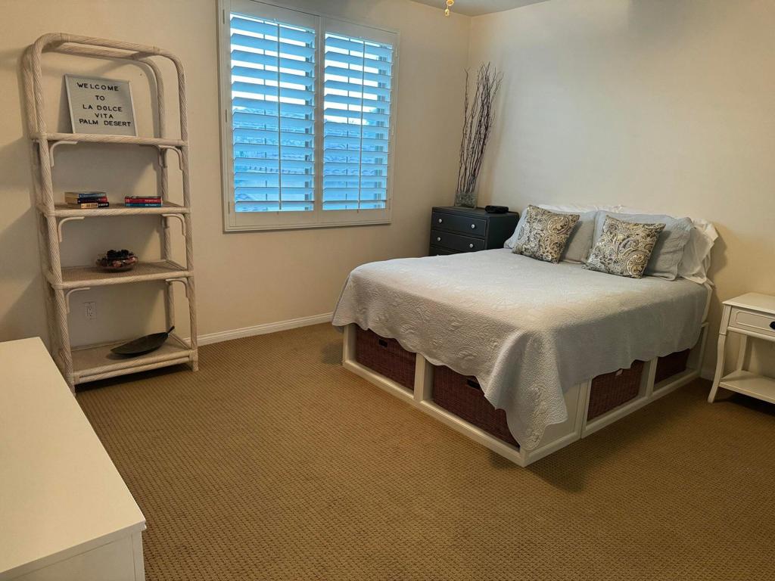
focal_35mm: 24
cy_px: 290
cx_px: 388
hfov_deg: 71.6
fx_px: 537
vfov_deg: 56.8
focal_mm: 6.76
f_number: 1.78
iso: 400
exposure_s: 1/60
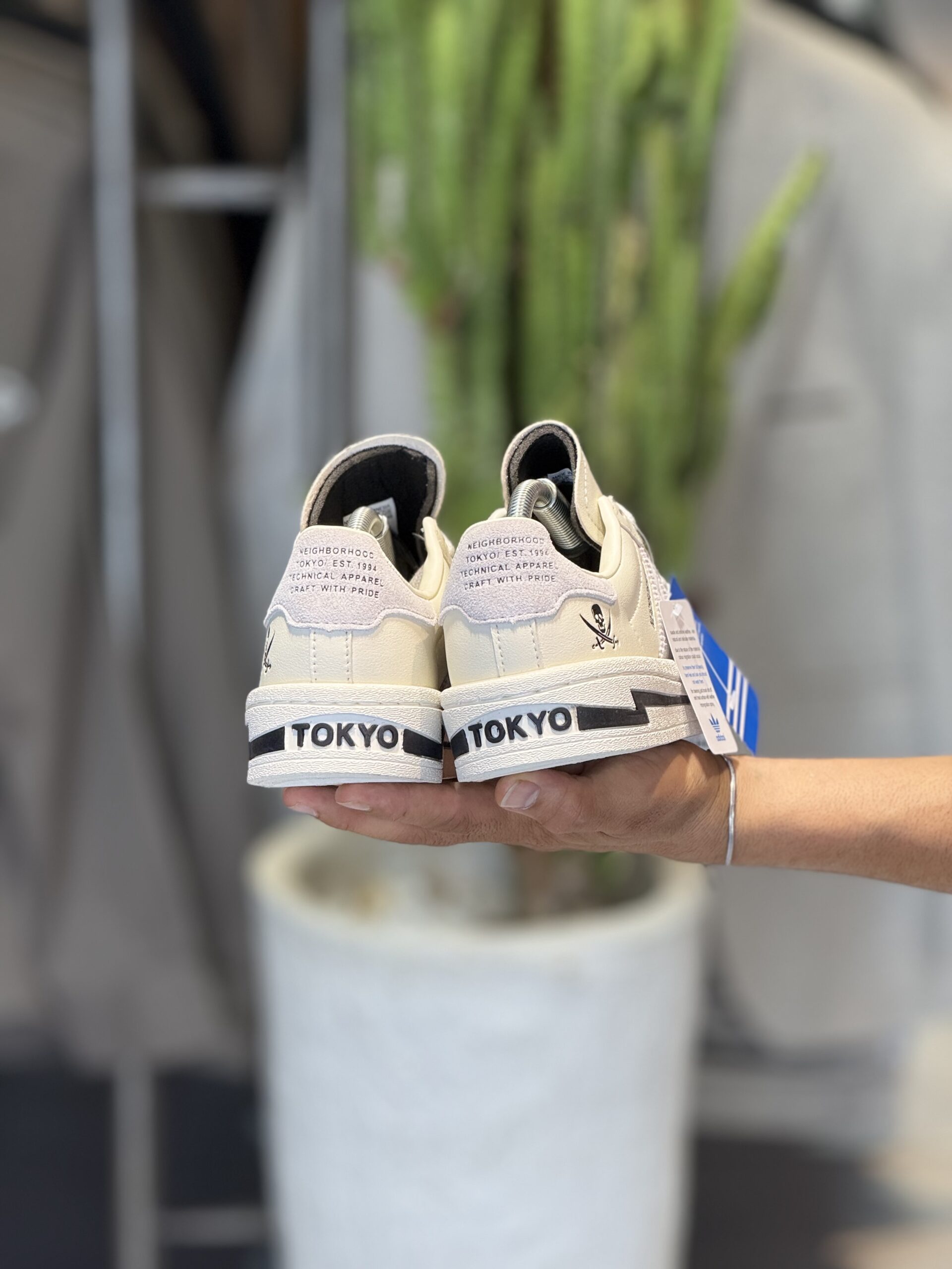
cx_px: 476
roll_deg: -0.3
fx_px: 4400
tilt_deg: -14.5
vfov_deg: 16.4
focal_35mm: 120
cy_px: 634
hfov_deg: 12.3
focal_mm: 15.66
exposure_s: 1/100
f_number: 2.8
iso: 64
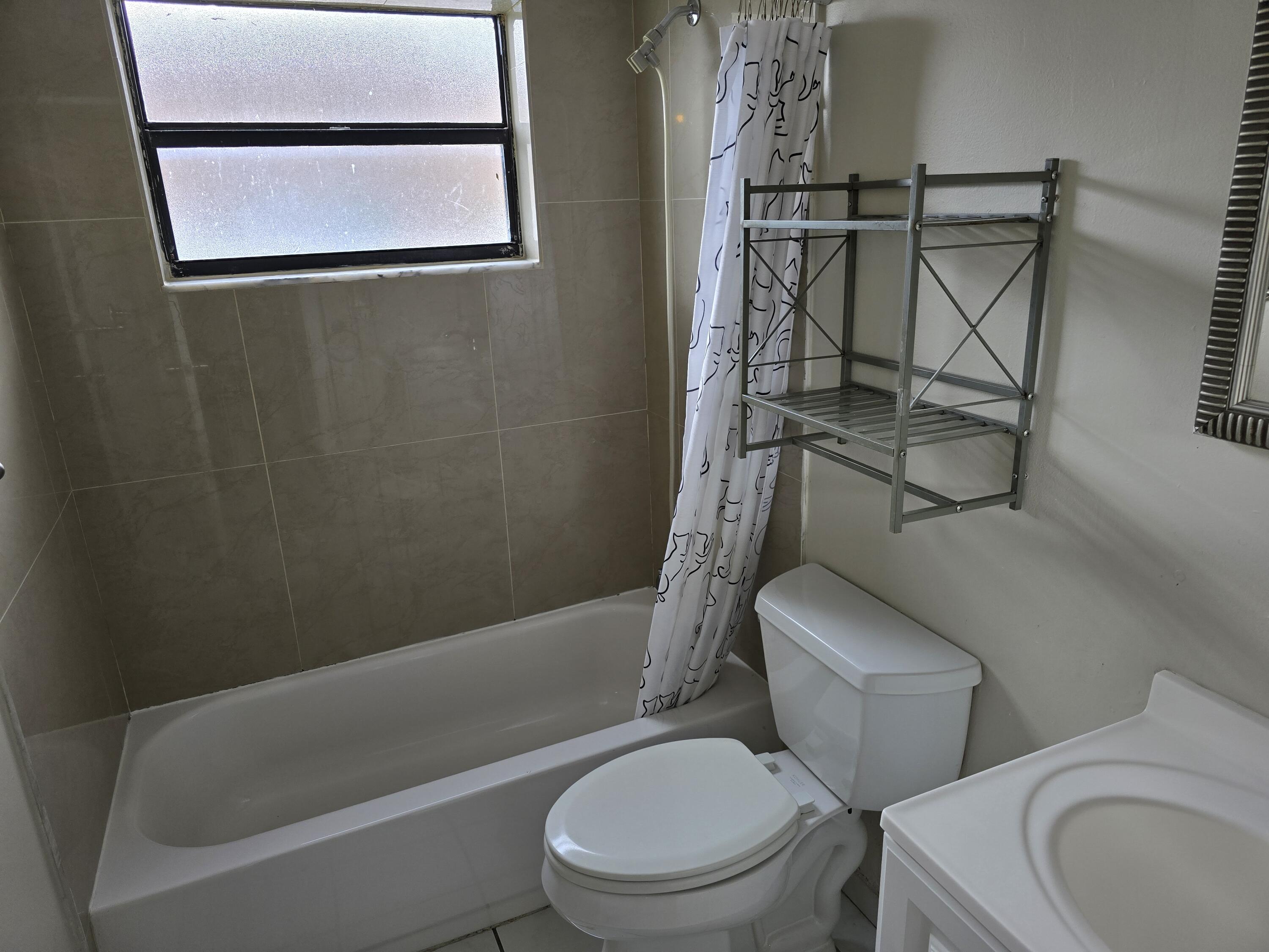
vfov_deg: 58.9
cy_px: 476
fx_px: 843
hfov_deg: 73.9
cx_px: 634
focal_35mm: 23
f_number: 1.7
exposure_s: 1/180
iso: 64
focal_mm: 6.3
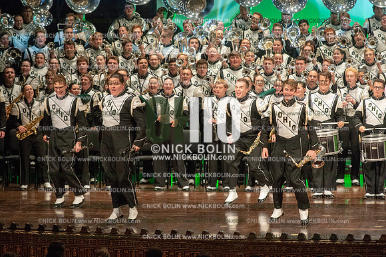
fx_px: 2250
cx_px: 193
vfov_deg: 6.5
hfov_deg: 9.8
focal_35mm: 210
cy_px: 128
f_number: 5.6
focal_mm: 210
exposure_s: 1/320
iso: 8000
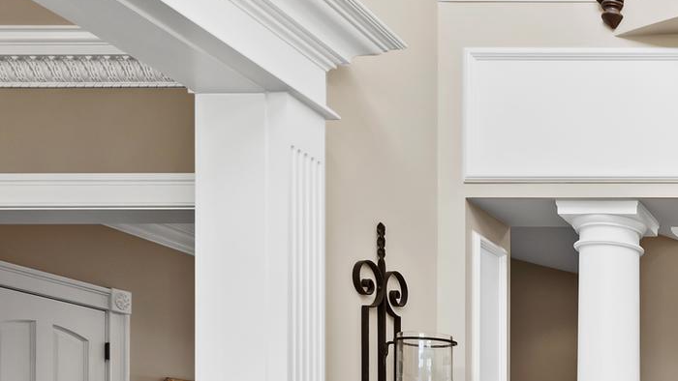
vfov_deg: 22.2
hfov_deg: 31.0
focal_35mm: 49
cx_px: 914
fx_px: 881
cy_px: 482
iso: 250
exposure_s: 1/2.5
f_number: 9
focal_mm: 16
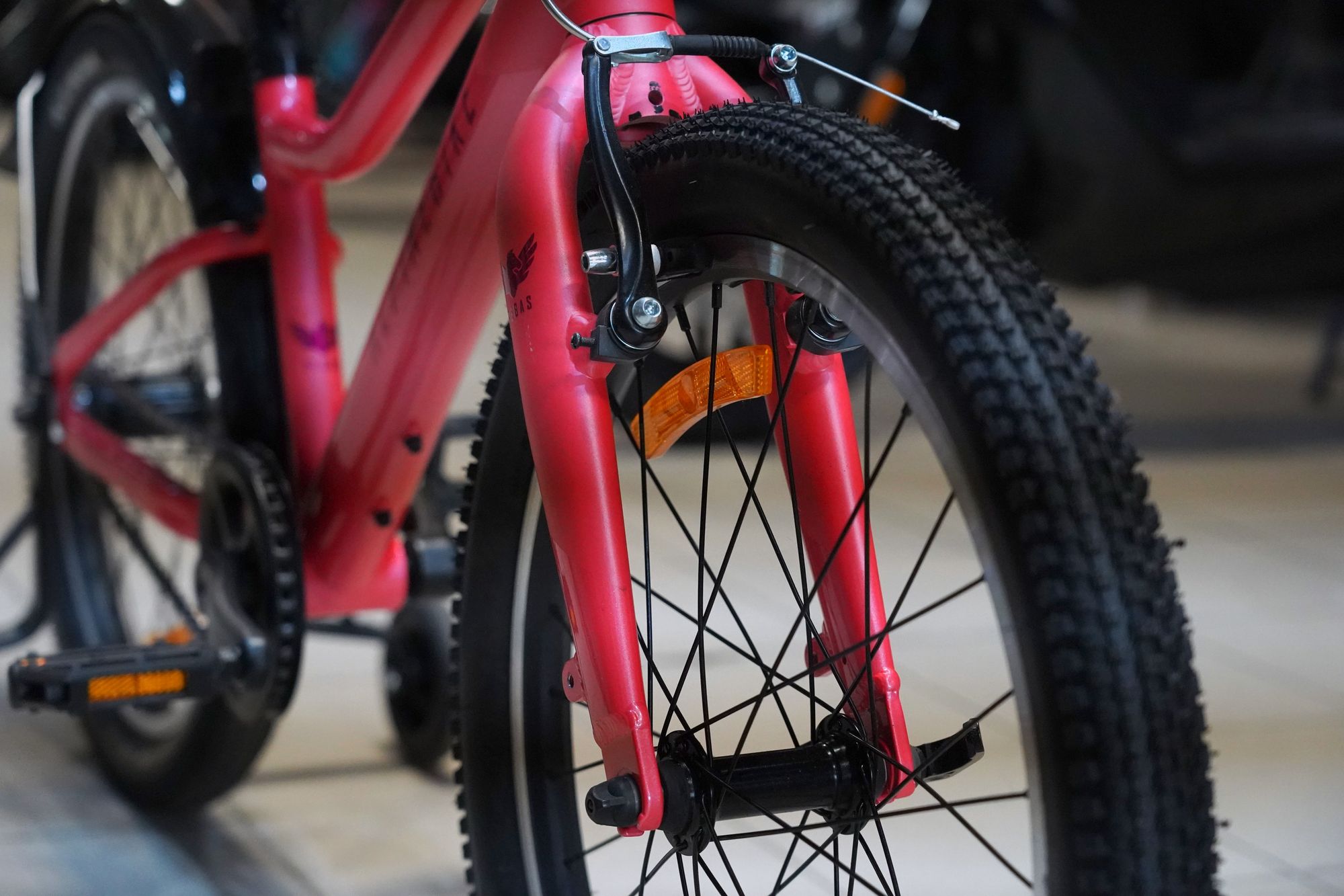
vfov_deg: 18.4
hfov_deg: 27.3
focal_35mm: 74
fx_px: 2762
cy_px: 448
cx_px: 672
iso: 6400
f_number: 5
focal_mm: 74
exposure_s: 1/200
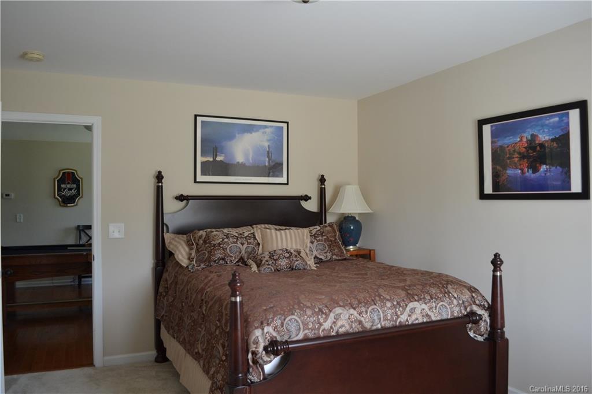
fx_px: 444
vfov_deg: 47.9
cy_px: 197
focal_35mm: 27
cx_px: 296
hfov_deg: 67.4
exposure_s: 1/60
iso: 560
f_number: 3.5
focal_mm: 18
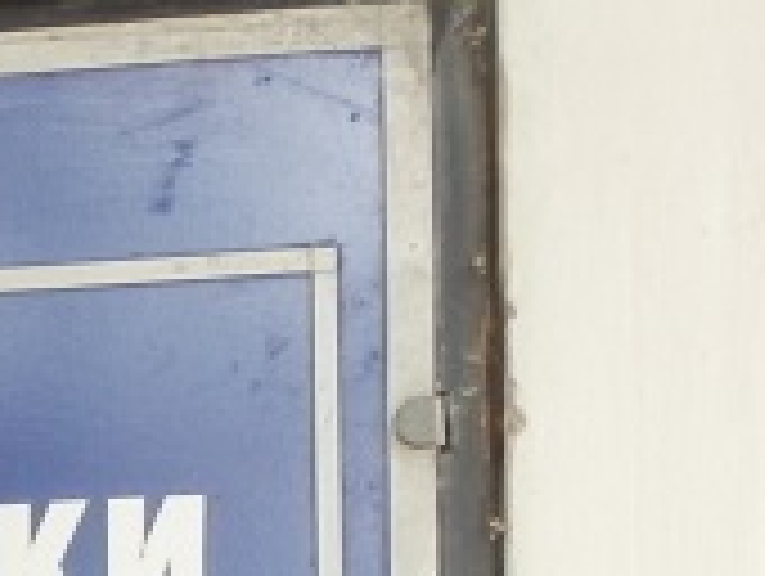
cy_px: 1474
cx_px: -1089
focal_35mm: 407
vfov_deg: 3.6
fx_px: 9007
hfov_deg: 4.7
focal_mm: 13.8
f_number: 4.9
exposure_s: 1/10
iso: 200
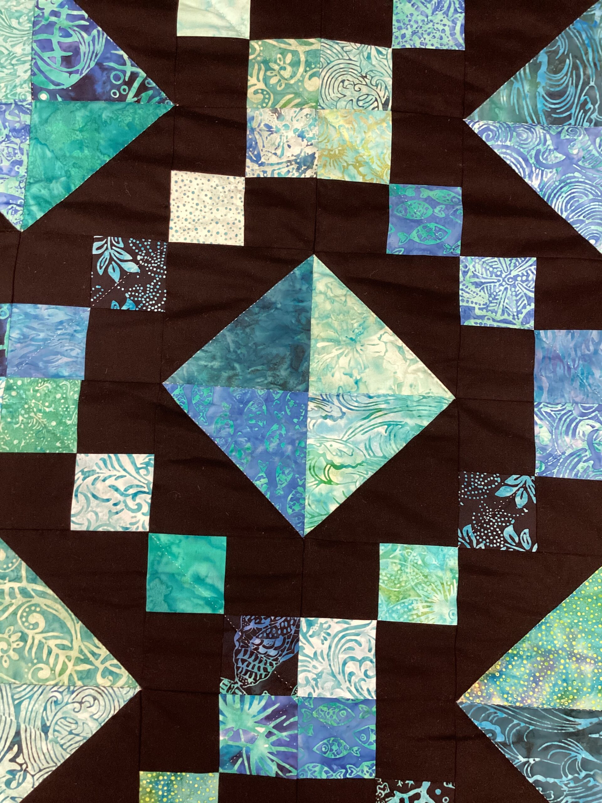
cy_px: 402
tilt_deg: -83.3
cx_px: 301
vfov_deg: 58.4
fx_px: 719
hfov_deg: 45.4
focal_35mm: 31
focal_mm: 3.3
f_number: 2.4
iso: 200
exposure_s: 1/60
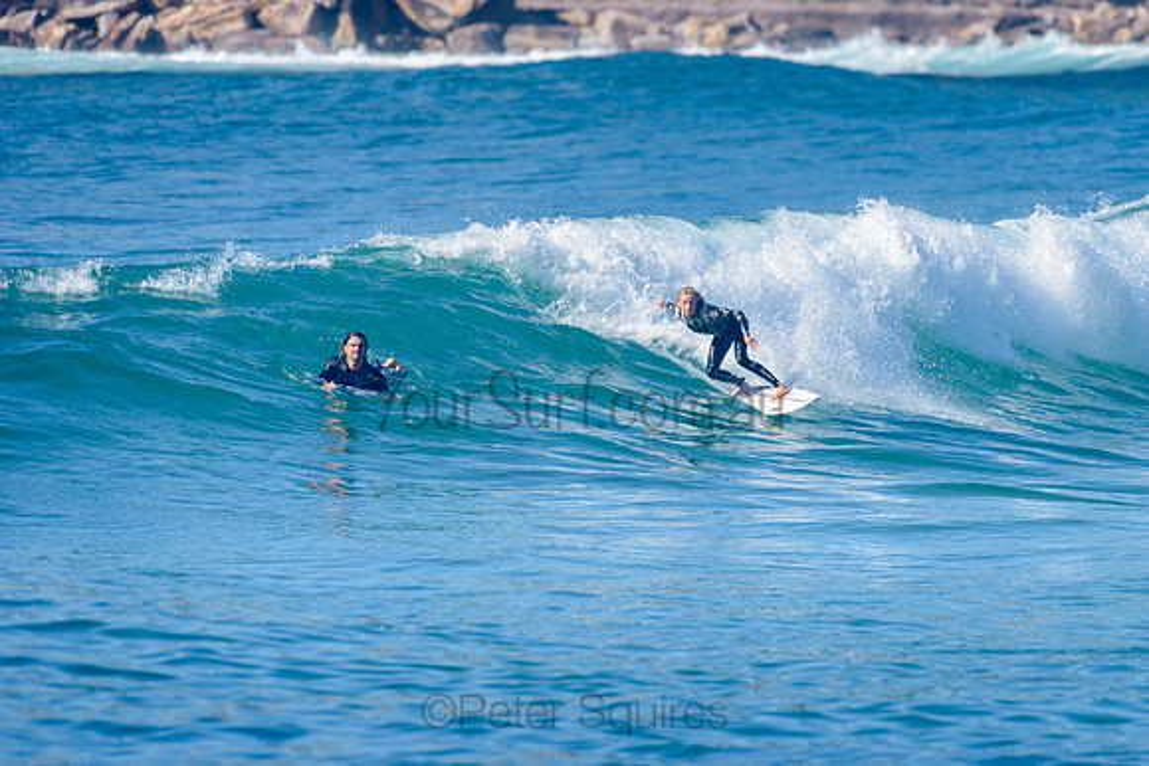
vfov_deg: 2.2
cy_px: 327
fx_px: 19562
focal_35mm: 613
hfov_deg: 3.4
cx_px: 704
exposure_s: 1/2000
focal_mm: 500
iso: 250
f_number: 5.6
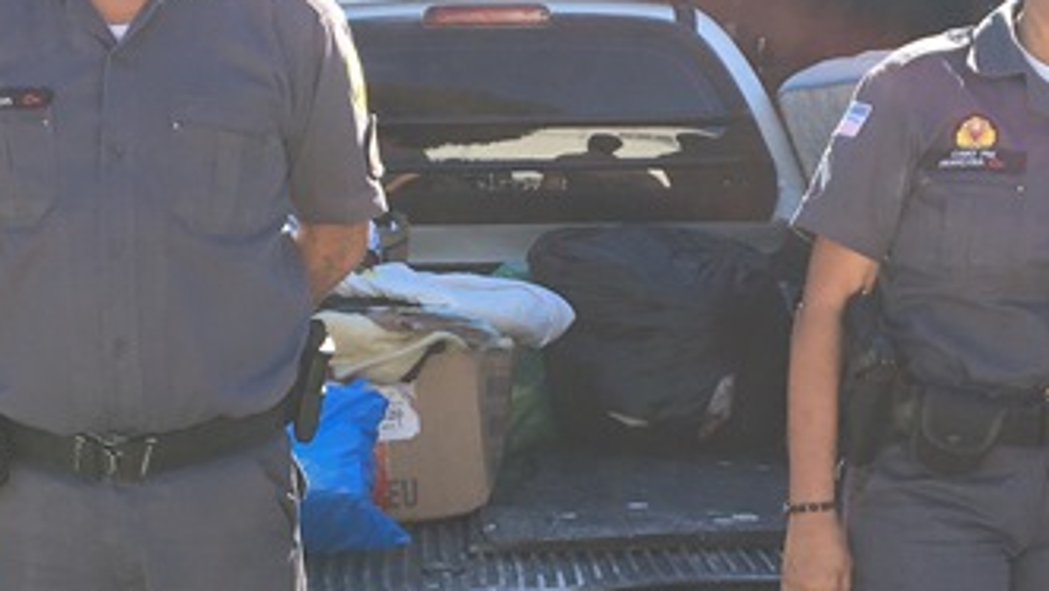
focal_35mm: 80
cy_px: 370
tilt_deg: -8.0
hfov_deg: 26.5
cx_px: 483
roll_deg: +0.0
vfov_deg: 15.1
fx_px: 2226
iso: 25
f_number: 2.2
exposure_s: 1/549
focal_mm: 4.15
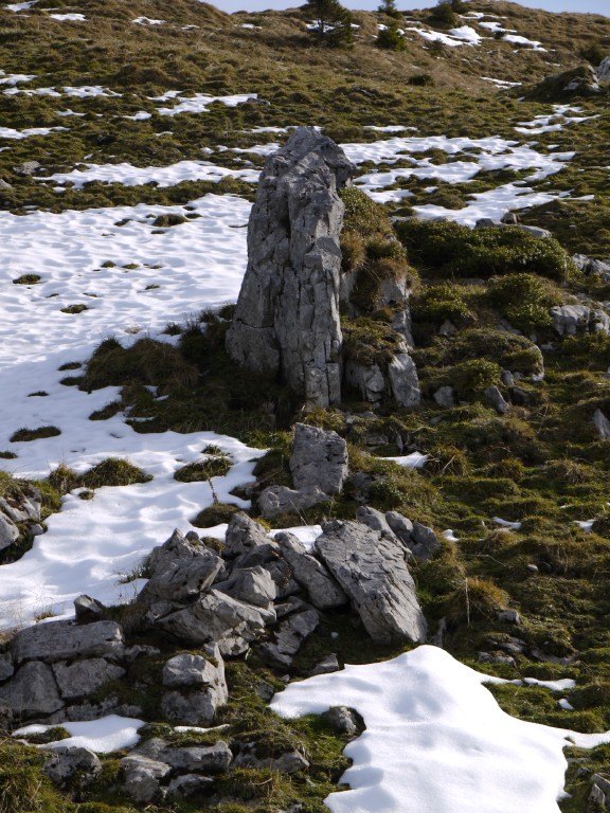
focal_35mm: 90
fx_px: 2115
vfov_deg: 21.8
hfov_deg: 16.4
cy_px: 406
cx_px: 305
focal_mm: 45
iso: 100
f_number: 7.1
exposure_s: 1/400
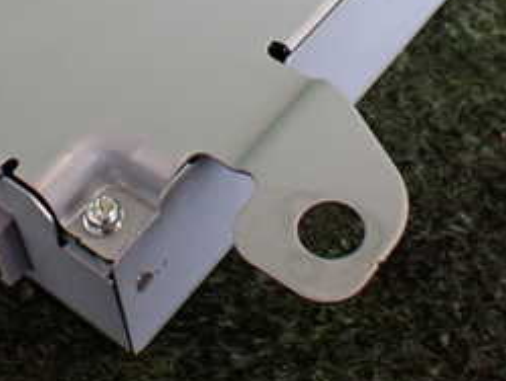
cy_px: 22
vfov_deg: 20.0
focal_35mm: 72
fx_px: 1053
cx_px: 178
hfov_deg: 26.9
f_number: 2.3
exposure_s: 1/125
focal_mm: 5.4
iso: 320
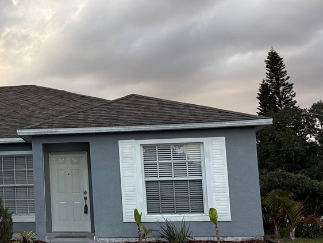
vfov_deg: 19.9
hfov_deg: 24.2
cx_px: -50
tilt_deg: +8.5
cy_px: 108
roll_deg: +3.8
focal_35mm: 74
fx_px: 691
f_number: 1.6
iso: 40
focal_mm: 5.96
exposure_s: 1/314
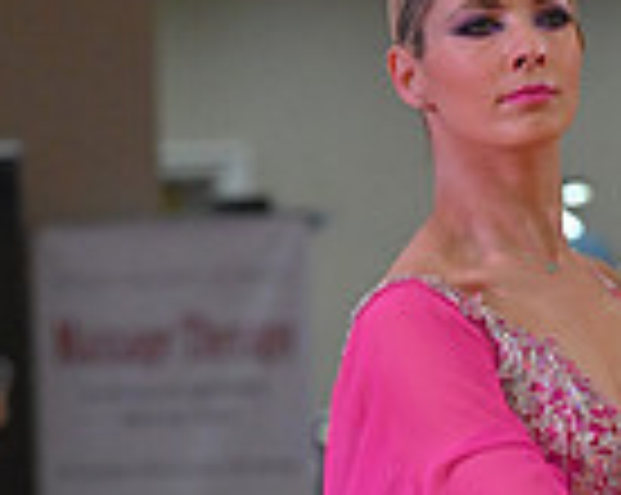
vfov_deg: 2.8
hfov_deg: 3.5
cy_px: 724
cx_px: 848
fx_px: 10149
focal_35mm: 553
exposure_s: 1/400
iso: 3200
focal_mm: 140
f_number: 5
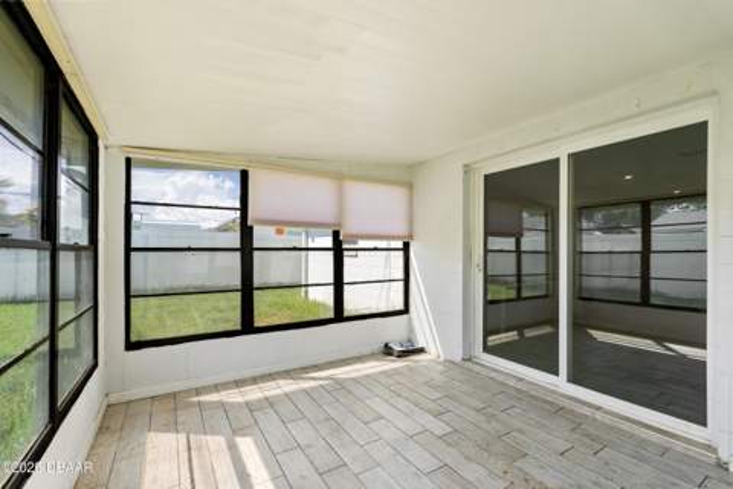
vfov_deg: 73.7
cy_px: 244
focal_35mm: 16
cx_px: 366
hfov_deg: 96.7
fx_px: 326
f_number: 7.1
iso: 800
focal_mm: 16
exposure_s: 1/400
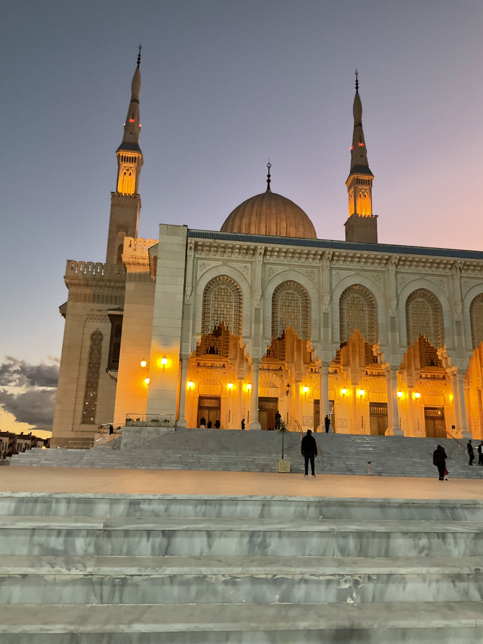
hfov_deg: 48.2
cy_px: 322
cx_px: 242
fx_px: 540
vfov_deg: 61.7
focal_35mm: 29
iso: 160
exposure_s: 1/50
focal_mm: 3
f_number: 1.8
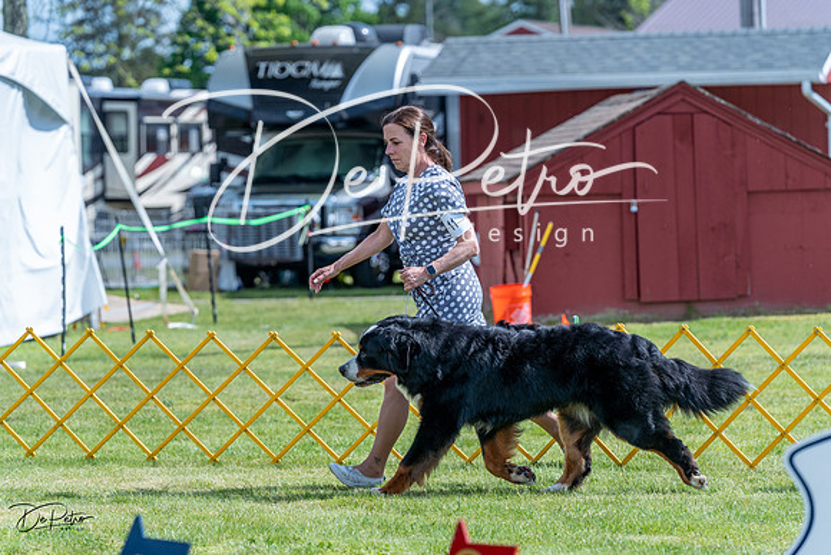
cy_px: 278
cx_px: 416
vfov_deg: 7.9
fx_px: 3994
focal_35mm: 173
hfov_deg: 11.9
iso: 400
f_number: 5
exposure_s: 1/1600
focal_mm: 173
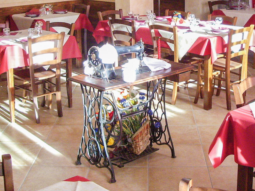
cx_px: 121
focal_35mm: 65
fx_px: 479
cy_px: 43
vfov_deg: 22.3
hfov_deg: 29.8
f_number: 2.6
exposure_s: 1/100
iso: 160
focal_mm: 5.8
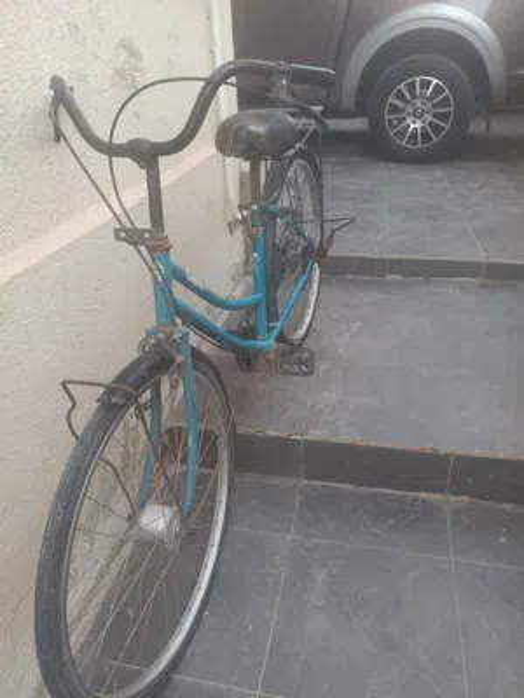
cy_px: 349
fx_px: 525
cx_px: 262
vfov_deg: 67.3
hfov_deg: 53.1
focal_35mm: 26
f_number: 1.5
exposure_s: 1/50.1
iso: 676
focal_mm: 4.94
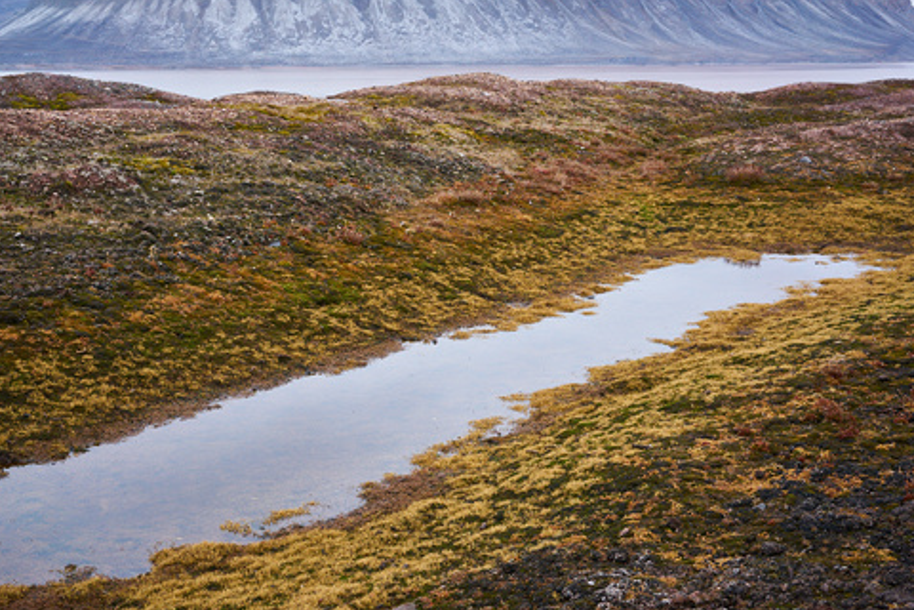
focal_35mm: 51
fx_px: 1295
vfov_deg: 26.5
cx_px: 425
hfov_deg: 38.9
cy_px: 268
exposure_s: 1/30
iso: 400
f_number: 11
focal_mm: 35
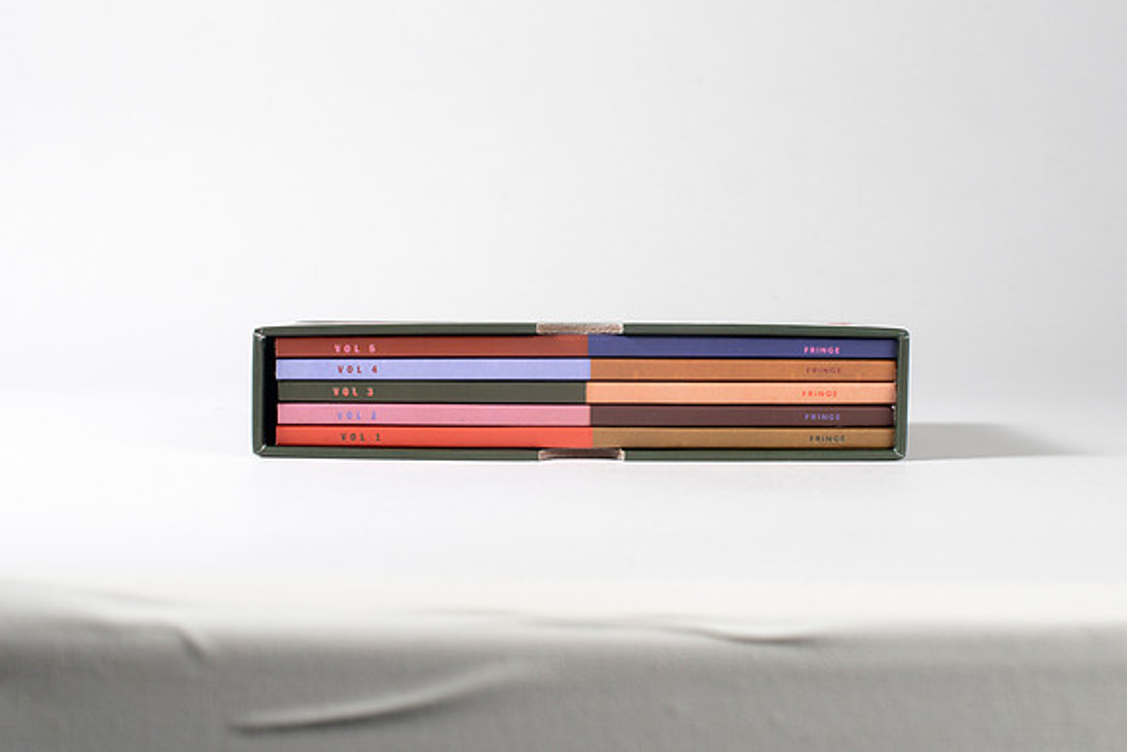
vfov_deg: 19.1
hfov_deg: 28.3
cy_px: 379
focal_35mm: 71
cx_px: 548
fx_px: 2235
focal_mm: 50
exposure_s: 1/250
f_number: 13
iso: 200
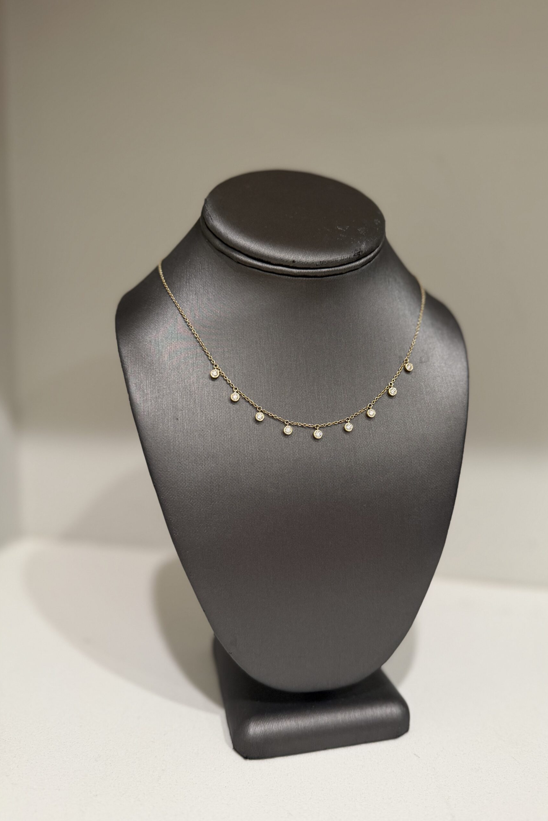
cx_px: 306
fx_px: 571
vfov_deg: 71.5
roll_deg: -1.1
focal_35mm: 25
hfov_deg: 51.2
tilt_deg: -7.6
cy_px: 411
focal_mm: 6.76
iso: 250
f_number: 1.78
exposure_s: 1/60
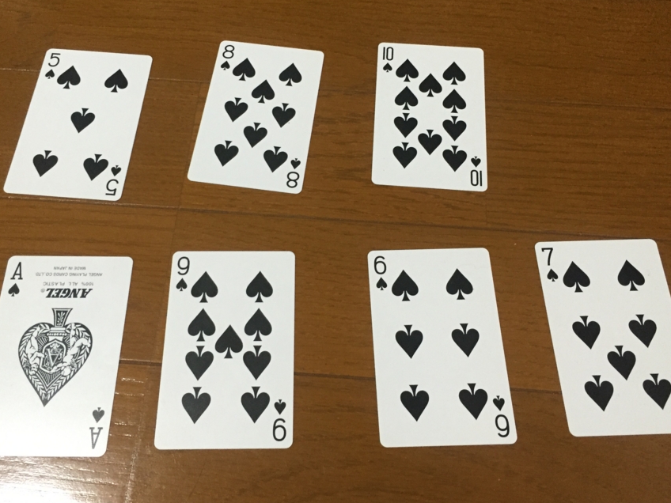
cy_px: 227
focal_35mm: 35
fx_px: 678
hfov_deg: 52.6
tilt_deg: -63.8
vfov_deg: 40.7
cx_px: 325
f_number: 2.2
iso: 250
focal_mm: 4.15
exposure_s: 1/24
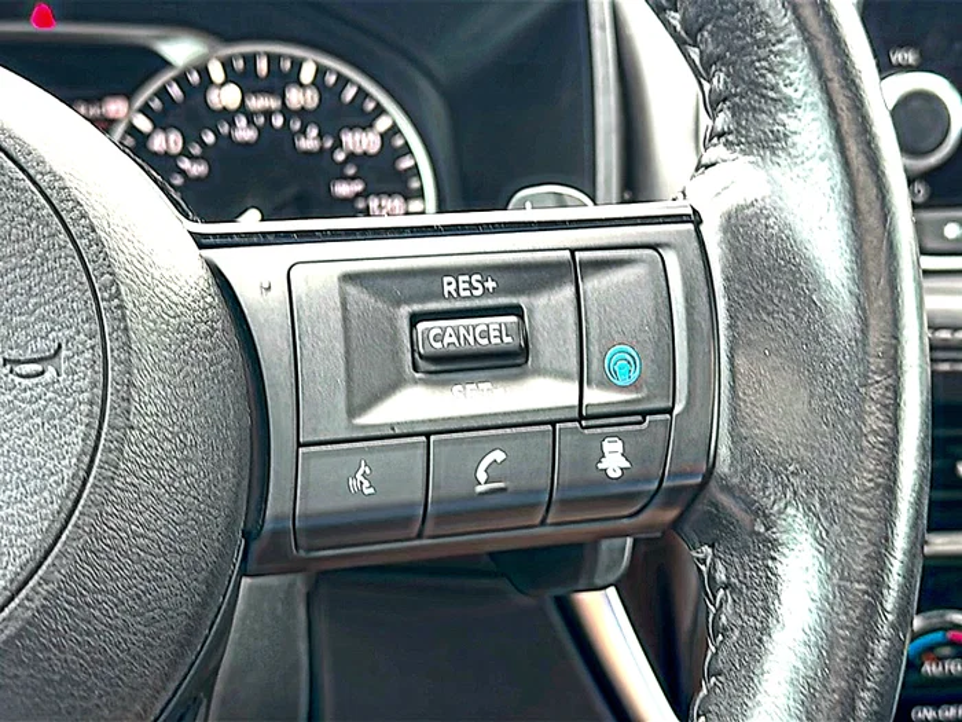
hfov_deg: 39.7
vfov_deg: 30.3
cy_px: 361
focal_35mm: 48
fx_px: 1334
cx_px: 481
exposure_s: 1/42
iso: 50
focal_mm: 6.86
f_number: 1.78
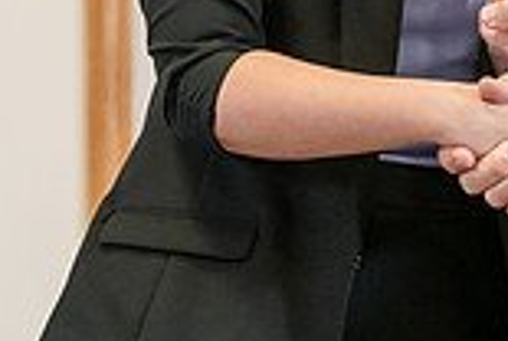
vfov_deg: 3.6
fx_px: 5387
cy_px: -195
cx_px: 524
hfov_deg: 5.4
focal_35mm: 381
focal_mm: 102
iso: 2500
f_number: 4
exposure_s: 1/200
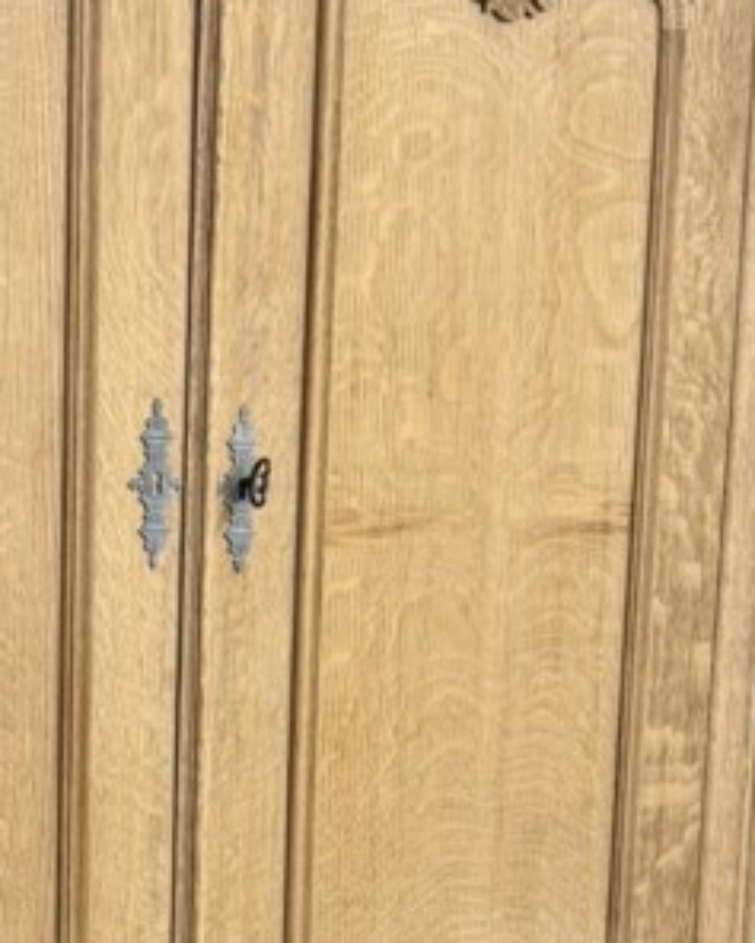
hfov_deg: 15.9
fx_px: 2652
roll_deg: -0.7
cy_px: 1010
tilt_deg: -9.8
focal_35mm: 95
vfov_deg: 19.4
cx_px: 19
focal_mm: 6.76
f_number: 1.78
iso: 125
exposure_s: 1/50
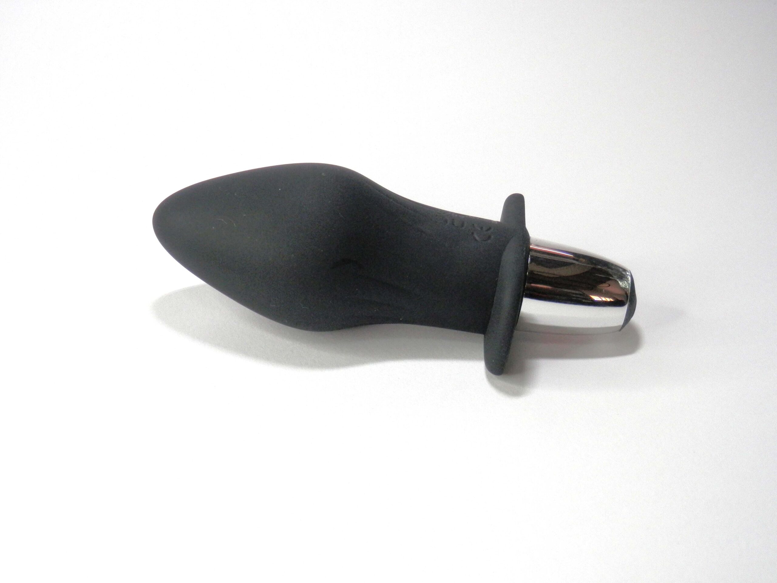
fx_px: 1347
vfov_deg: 24.4
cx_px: 388
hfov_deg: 32.2
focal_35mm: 60
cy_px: 292
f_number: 4.2
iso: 160
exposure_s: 1/100
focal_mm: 10.8
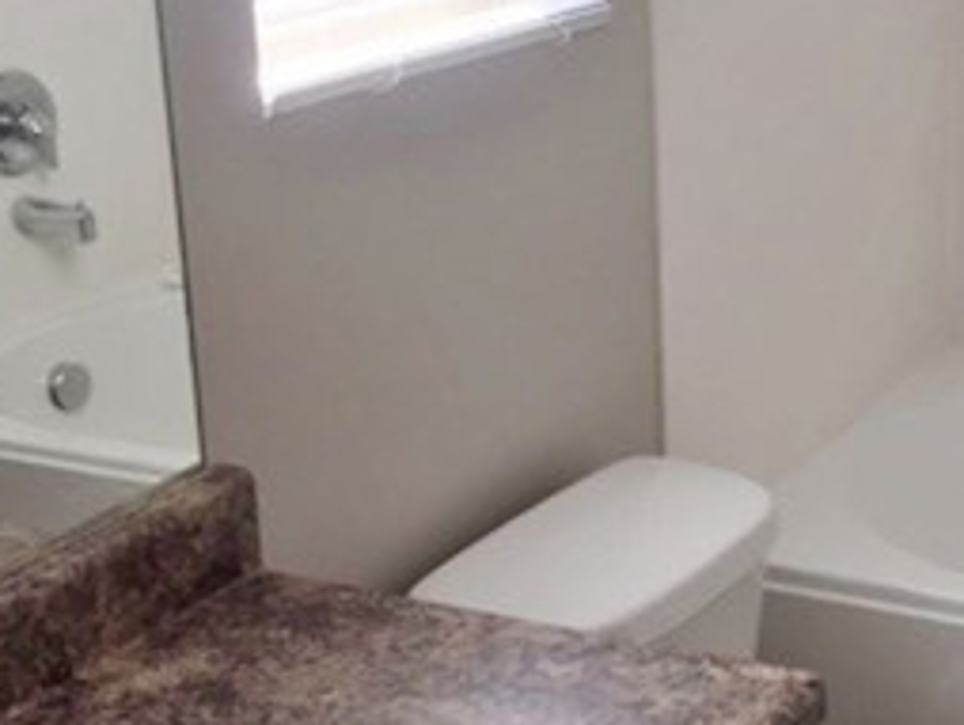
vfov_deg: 20.2
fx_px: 2035
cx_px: 915
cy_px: 285
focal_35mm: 73
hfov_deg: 25.6
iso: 50
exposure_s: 1/120
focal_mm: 4.15
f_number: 2.2
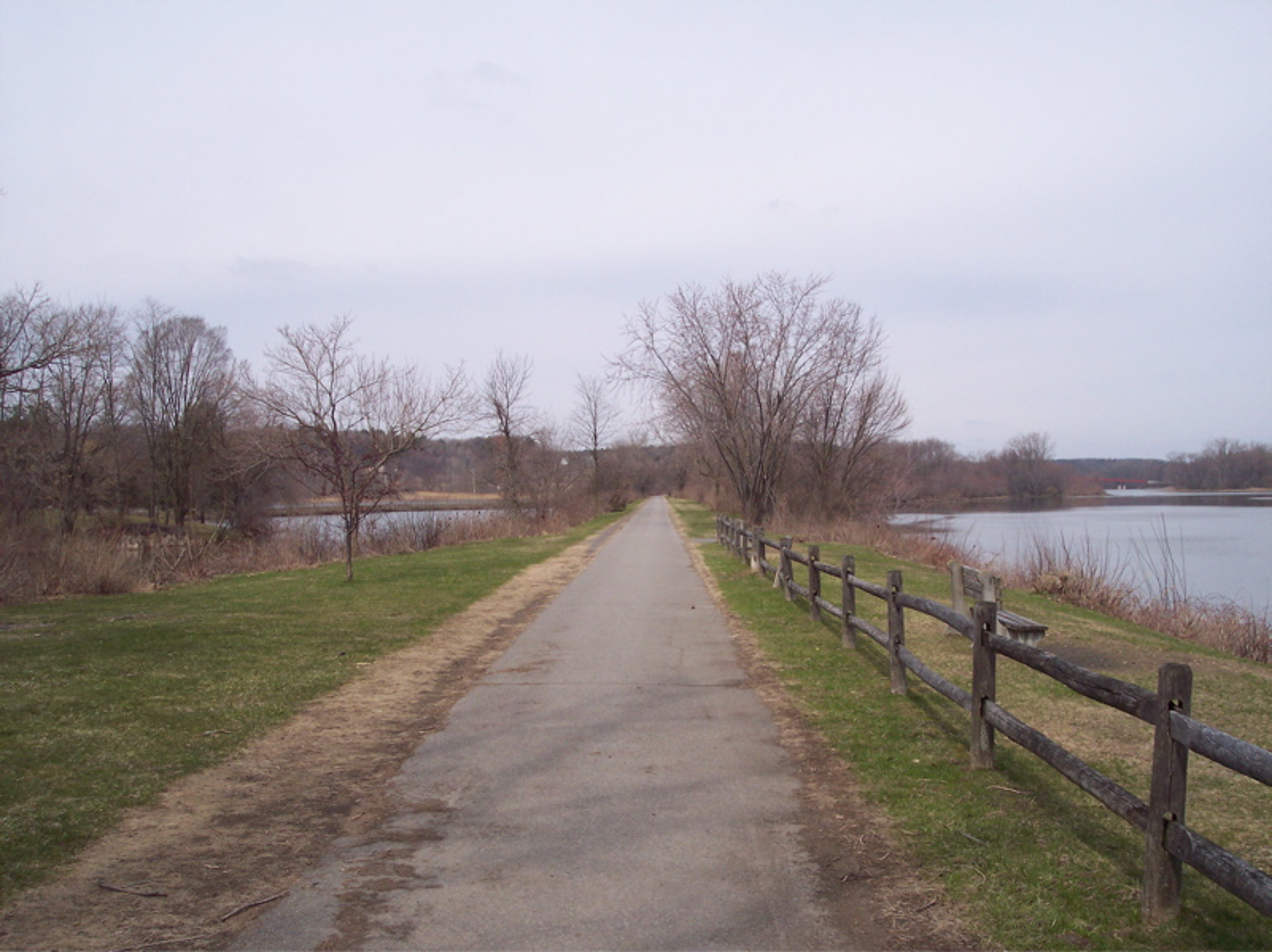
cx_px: 636
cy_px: 476
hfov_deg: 49.0
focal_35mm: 38
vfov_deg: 37.7
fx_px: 1396
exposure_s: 1/1000
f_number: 4.8
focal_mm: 8
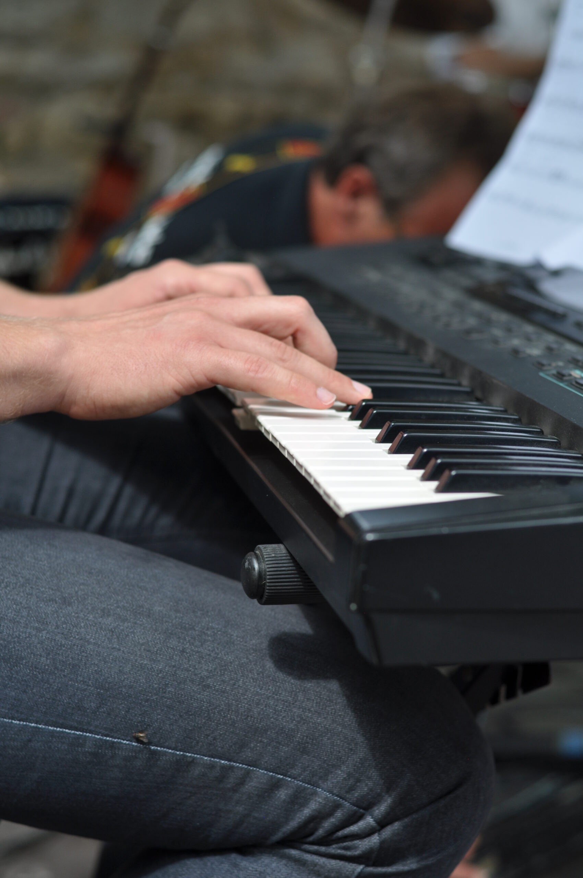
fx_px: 1827
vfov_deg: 27.0
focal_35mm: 75
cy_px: 439
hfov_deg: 18.1
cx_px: 292
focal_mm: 50
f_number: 2.8
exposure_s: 1/1000
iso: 200
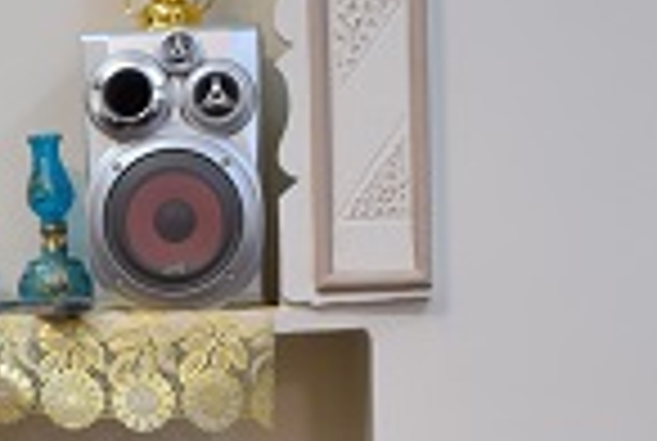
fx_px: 2249
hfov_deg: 16.4
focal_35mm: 123
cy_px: 886
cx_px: 94
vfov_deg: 10.3
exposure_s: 1/60
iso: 800
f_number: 4
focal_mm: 20
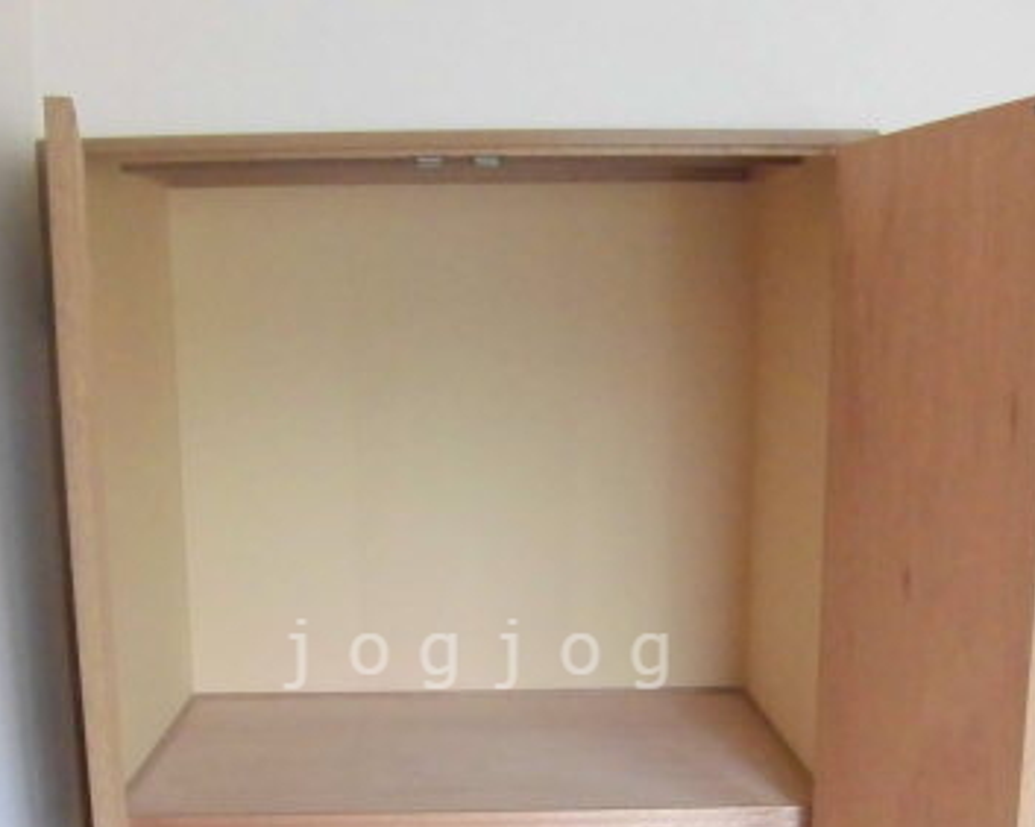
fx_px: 1408
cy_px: 654
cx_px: 484
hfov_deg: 40.3
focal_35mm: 46
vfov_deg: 31.9
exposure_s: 1/60
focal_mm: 4.7
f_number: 2.8
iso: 400
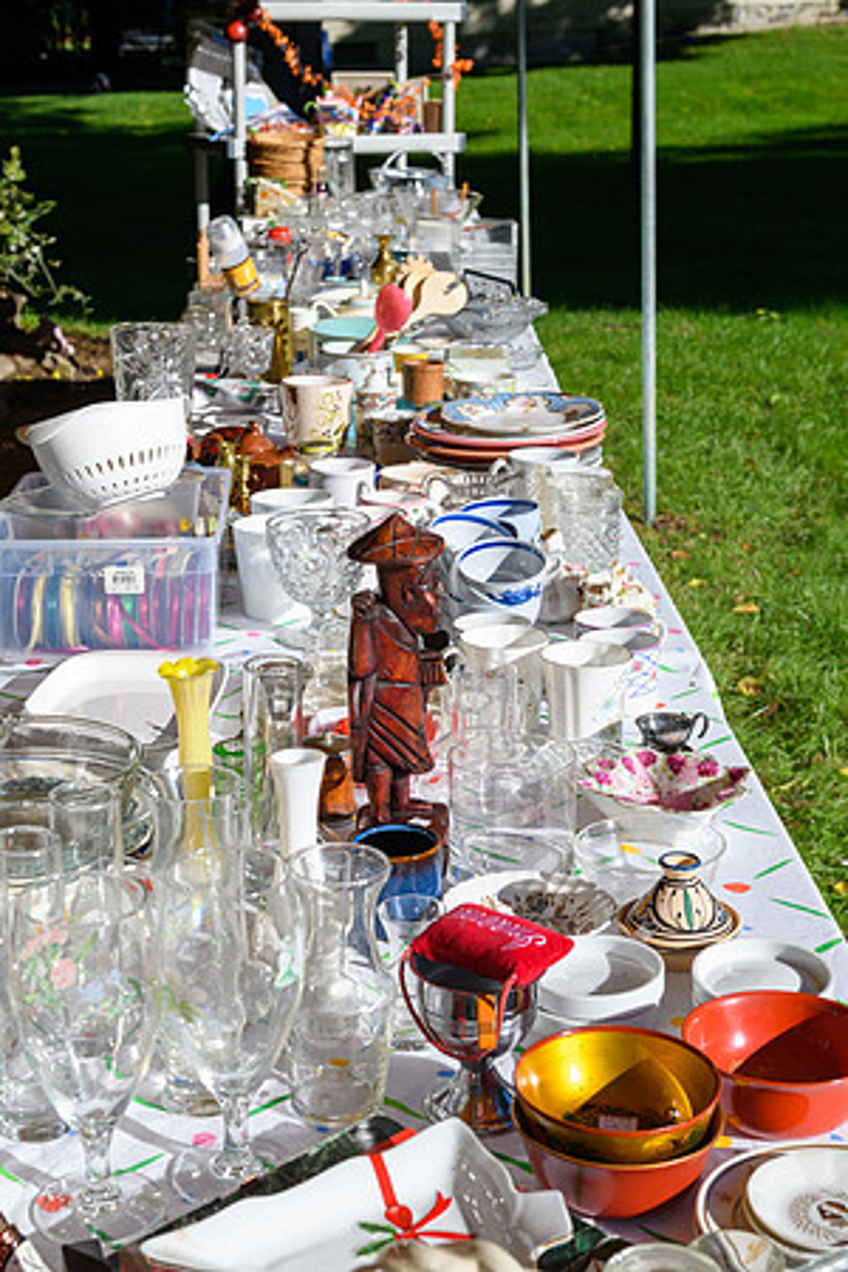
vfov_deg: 36.0
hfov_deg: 24.5
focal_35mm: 55
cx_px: 393
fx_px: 1956
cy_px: 637
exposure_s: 1/250
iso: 100
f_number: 8
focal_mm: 36
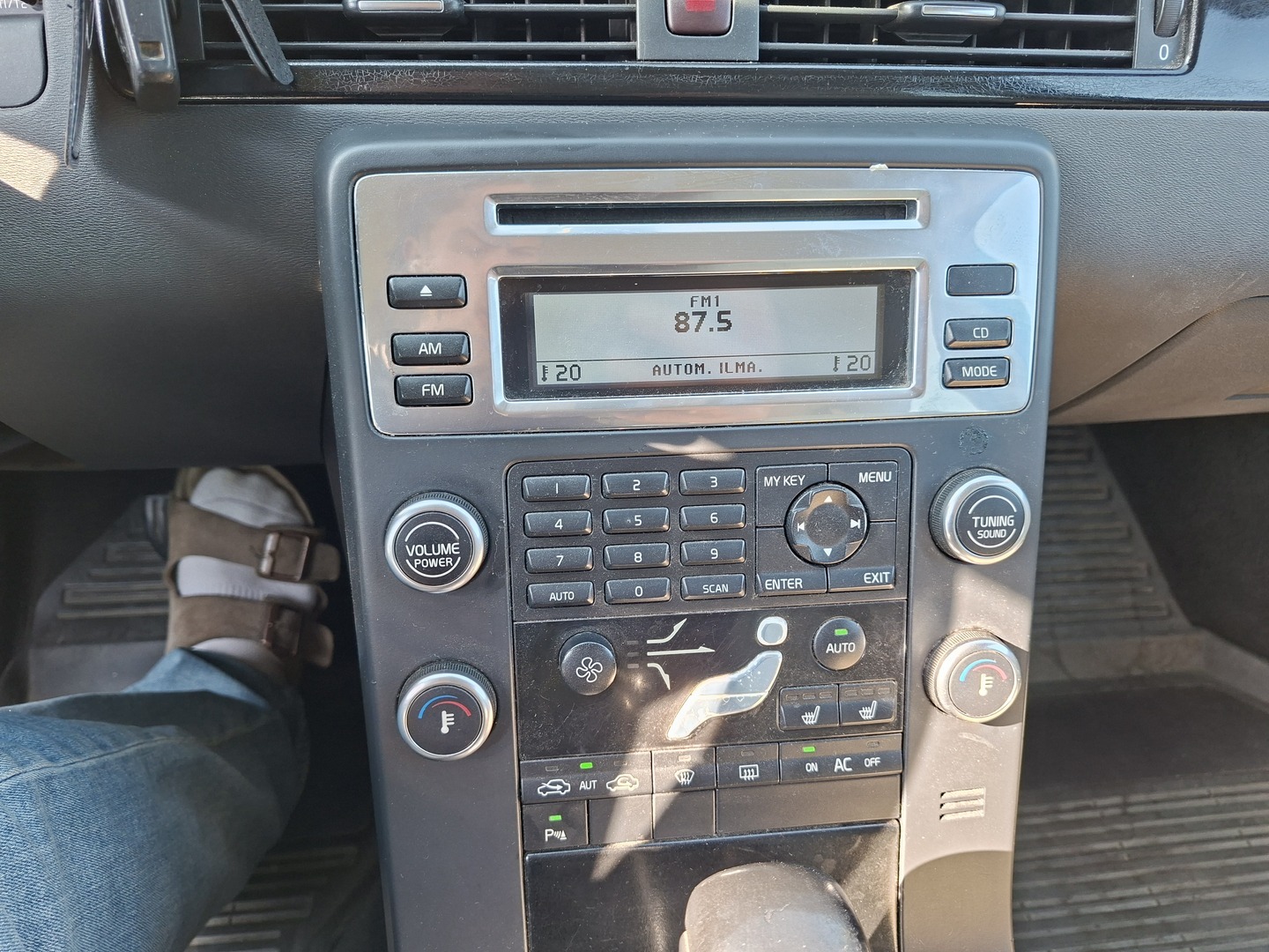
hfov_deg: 73.9
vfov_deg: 58.9
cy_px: 476
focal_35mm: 23
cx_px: 634
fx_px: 843
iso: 80
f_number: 1.8
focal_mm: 5.54
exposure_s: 1/120
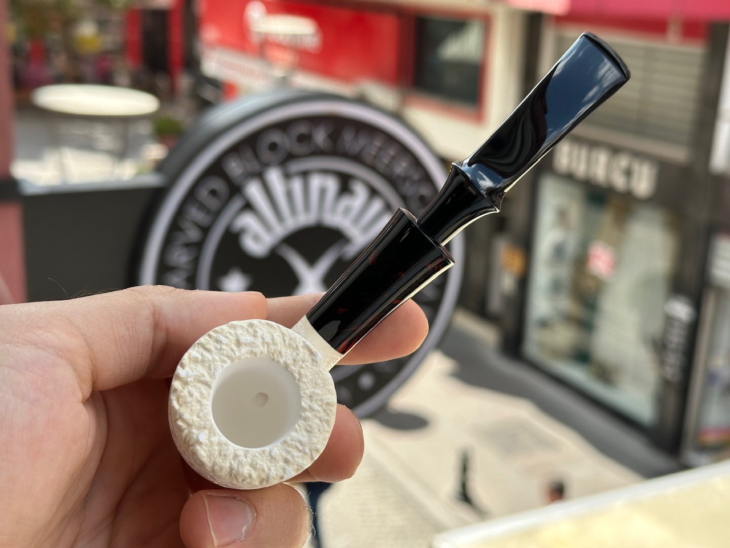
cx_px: 365
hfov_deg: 39.7
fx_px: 1012
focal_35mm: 48
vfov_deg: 30.3
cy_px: 274
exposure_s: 1/927
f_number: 1.78
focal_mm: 6.86
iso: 64
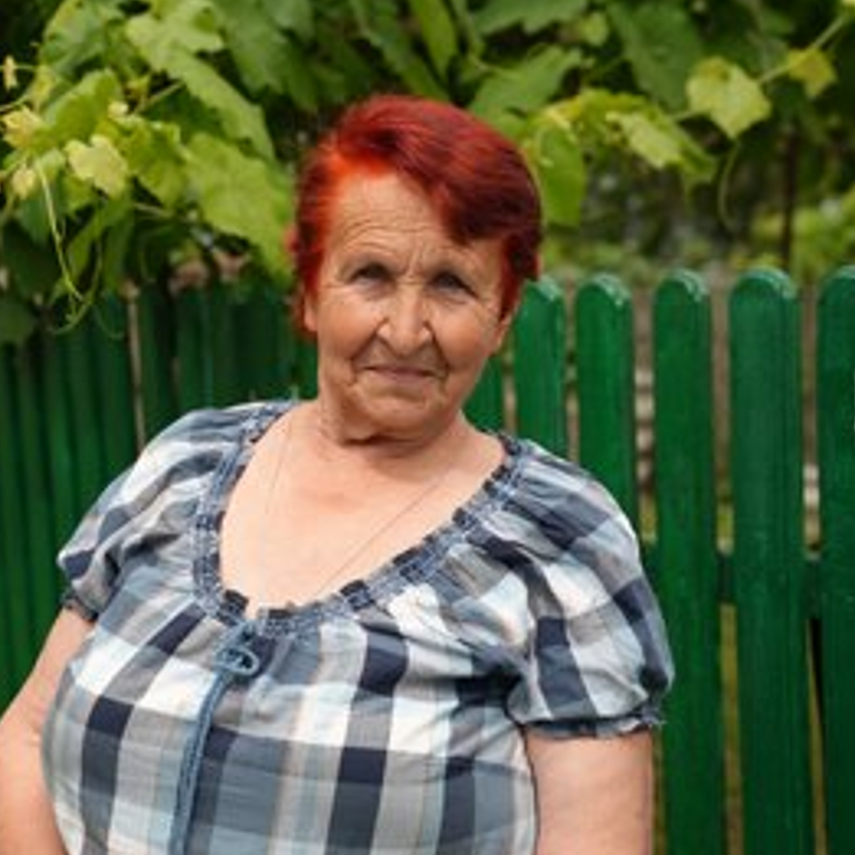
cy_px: 428
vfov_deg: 28.6
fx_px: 1677
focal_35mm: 60
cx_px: 239
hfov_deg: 28.3
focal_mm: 46
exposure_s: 1/160
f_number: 4
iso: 80
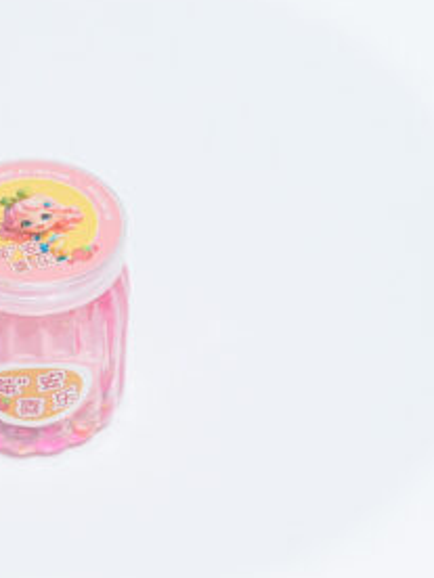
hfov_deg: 15.2
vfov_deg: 20.4
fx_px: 1605
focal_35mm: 96
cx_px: 34
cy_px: 286
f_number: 4.5
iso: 3200
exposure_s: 1/640
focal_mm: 43
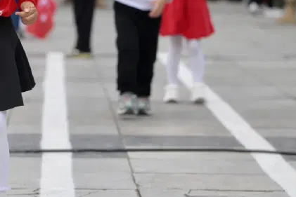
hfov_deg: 10.7
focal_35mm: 190
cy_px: 19
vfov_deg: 7.2
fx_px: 1563
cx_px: 6
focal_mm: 91
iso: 800
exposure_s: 1/6400
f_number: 3.2
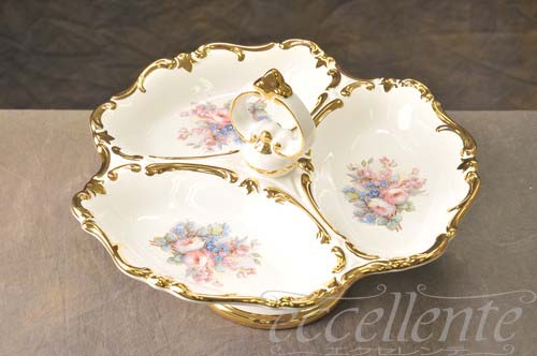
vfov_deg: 13.0
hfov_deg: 19.5
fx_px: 1564
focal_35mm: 105
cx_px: 268
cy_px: 178
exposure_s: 1/100
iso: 640
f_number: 10
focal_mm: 70
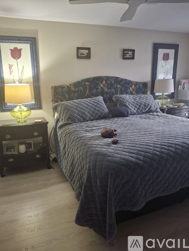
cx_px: 94
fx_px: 182
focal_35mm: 25
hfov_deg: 54.9
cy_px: 126
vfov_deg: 69.4
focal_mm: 4.69
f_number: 1.8
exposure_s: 1/50
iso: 250
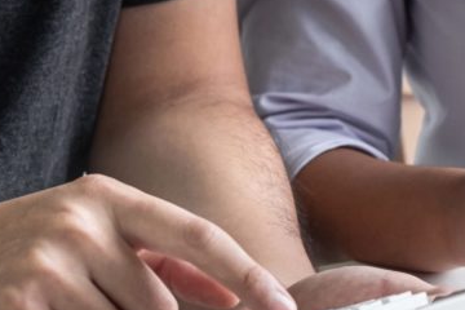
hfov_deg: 10.9
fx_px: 2376
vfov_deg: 7.5
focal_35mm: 184
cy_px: 198
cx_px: 581
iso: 200
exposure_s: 1/180
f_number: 3.2
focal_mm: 35
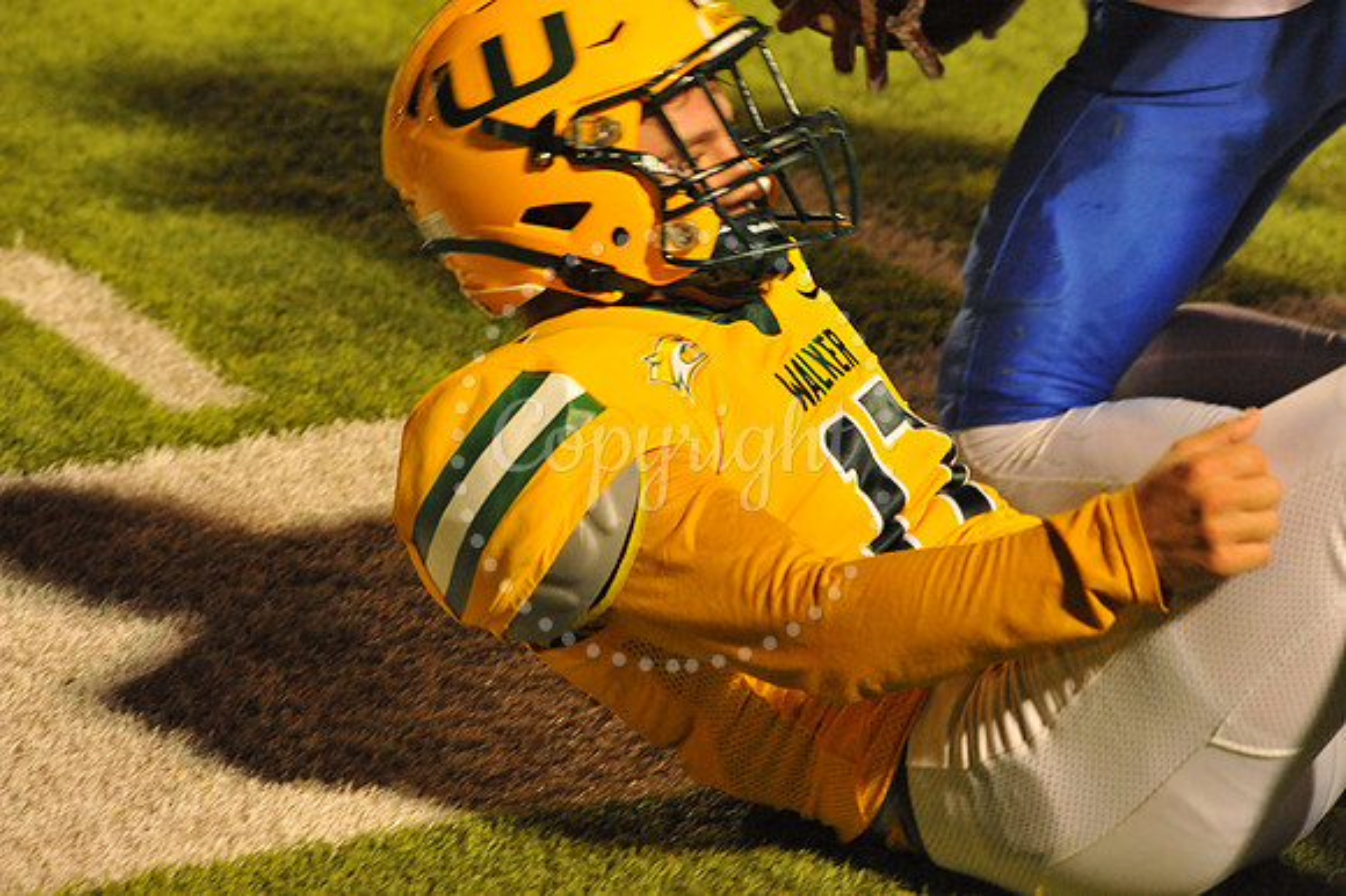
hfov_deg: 17.1
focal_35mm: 120
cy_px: 448
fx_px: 4484
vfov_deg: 11.4
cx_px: 673
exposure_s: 1/200
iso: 6400
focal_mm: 120
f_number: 5.6
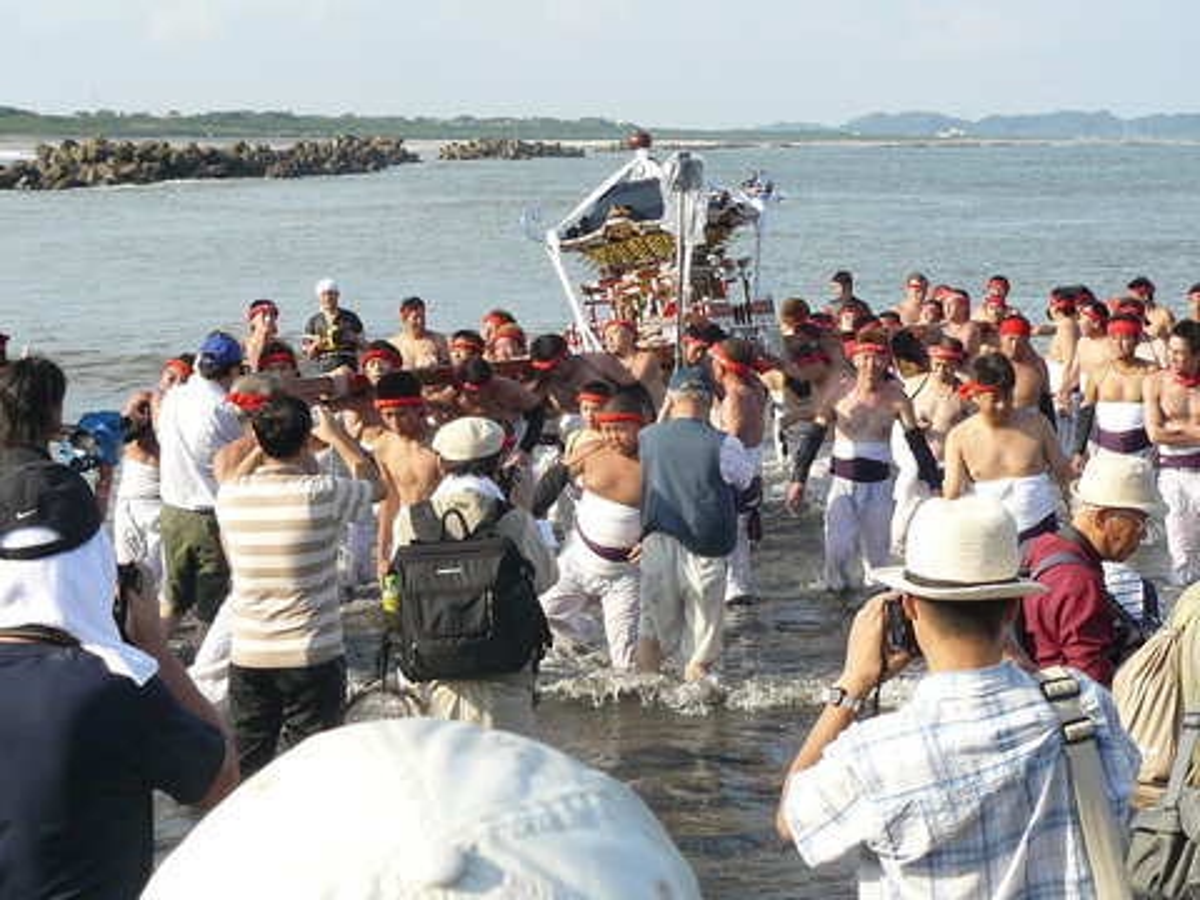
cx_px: 600
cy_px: 450
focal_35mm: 86
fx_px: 2981
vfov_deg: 17.2
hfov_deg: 22.8
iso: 100
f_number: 4
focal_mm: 9.5
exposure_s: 1/400
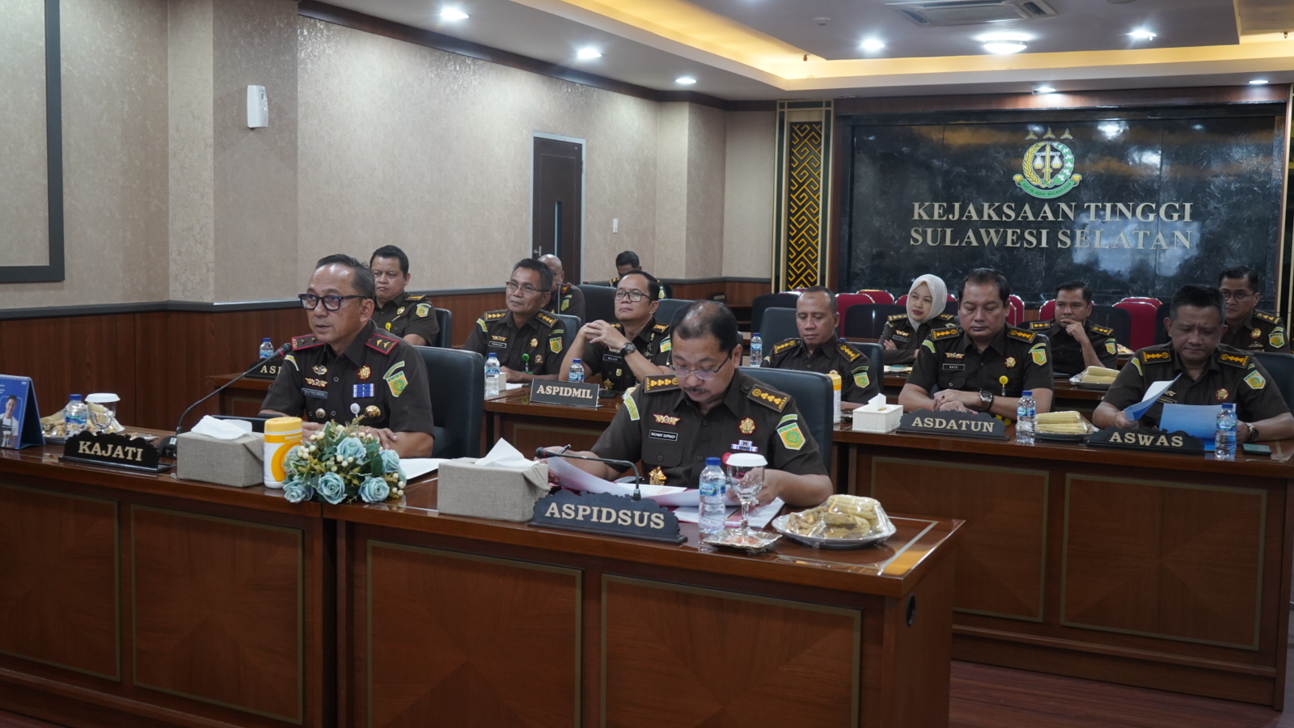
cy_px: 338
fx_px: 1235
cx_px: 645
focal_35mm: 36
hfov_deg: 55.3
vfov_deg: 32.8
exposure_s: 1/60
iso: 2000
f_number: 4
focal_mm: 34
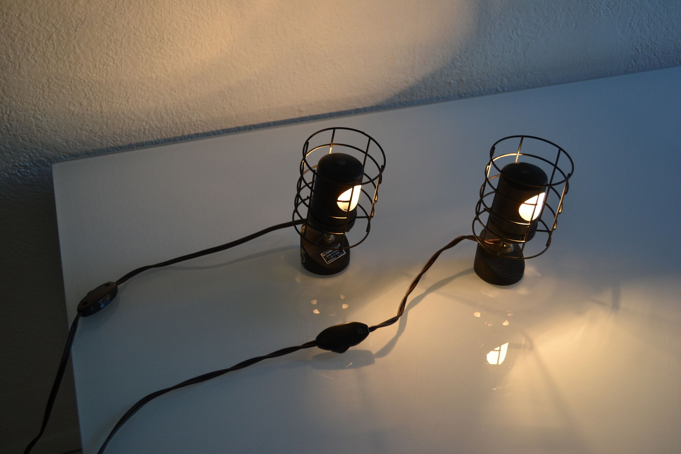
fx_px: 738
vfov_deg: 34.2
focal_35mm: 39
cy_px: 227
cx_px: 340
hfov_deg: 49.6
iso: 400
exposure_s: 1/80
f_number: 4.2
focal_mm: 26
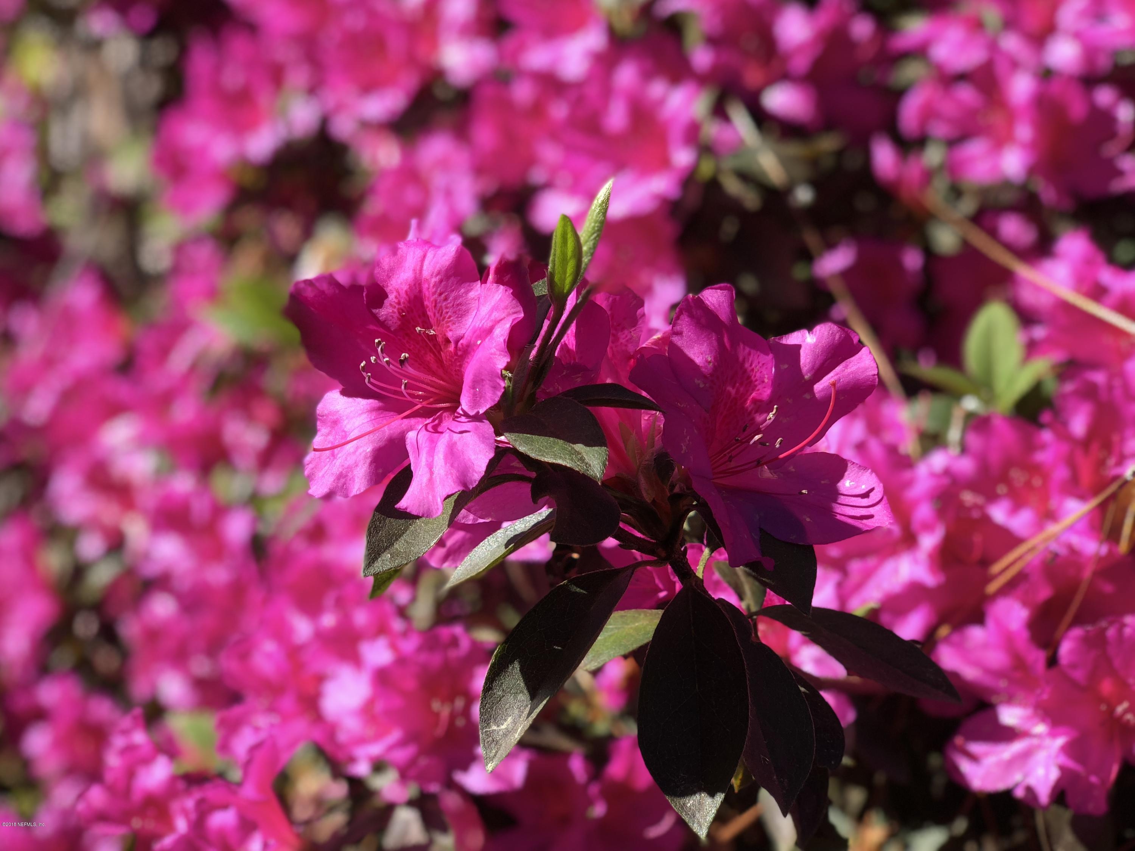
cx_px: 568
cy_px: 426
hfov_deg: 36.8
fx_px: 1705
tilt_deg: -10.9
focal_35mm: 52
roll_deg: +1.2
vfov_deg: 28.0
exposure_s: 1/393
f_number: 2.4
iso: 16
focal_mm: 6
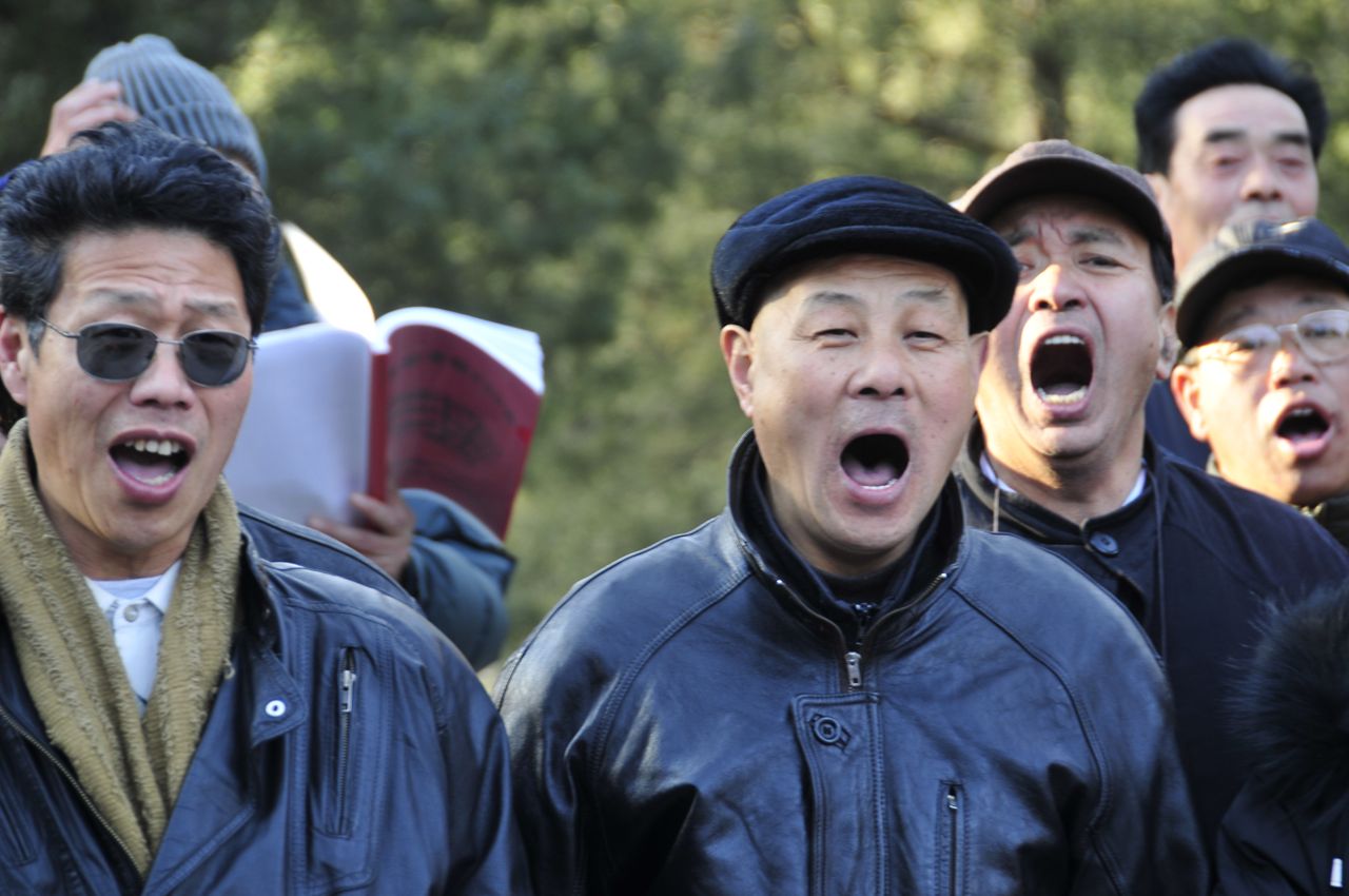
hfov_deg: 9.2
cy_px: 448
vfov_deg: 6.1
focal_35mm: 225
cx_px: 674
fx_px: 8420
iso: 200
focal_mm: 150
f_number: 5.6
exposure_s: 1/40
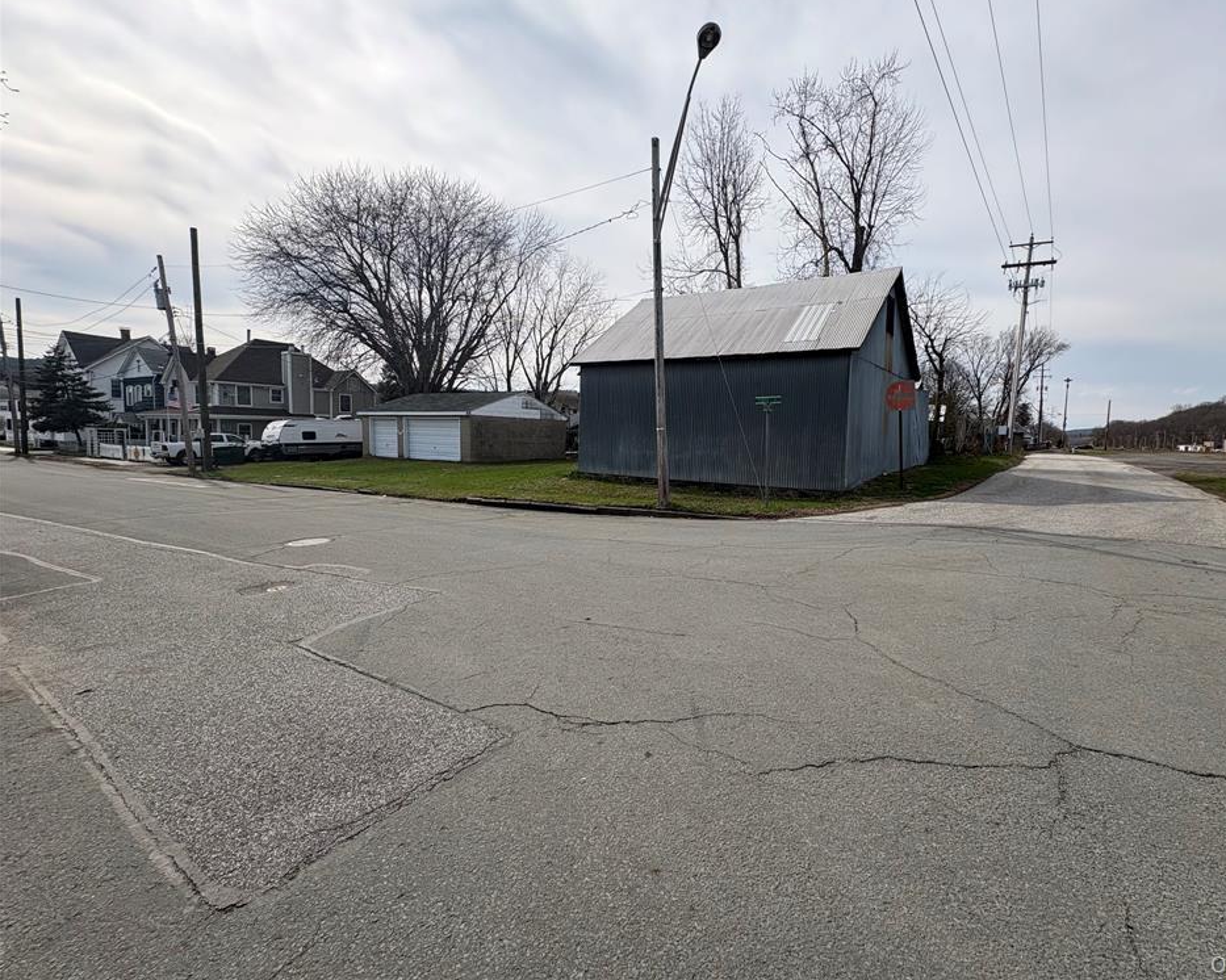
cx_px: 671
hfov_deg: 96.5
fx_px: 544
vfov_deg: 84.0
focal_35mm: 15
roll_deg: -1.3
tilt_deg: -3.4
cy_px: 477
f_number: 2.2
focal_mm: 2.22
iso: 40
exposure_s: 1/1370
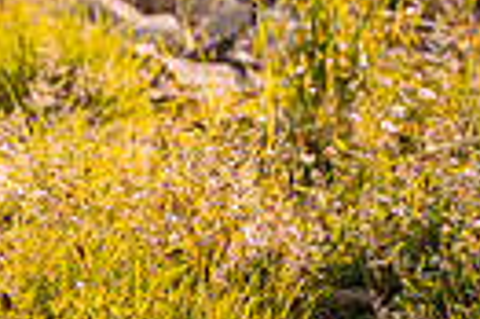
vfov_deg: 2.0
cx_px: -414
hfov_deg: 3.0
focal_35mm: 686
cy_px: -143
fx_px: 9135
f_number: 2.8
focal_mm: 155
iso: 200
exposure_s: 1/1250
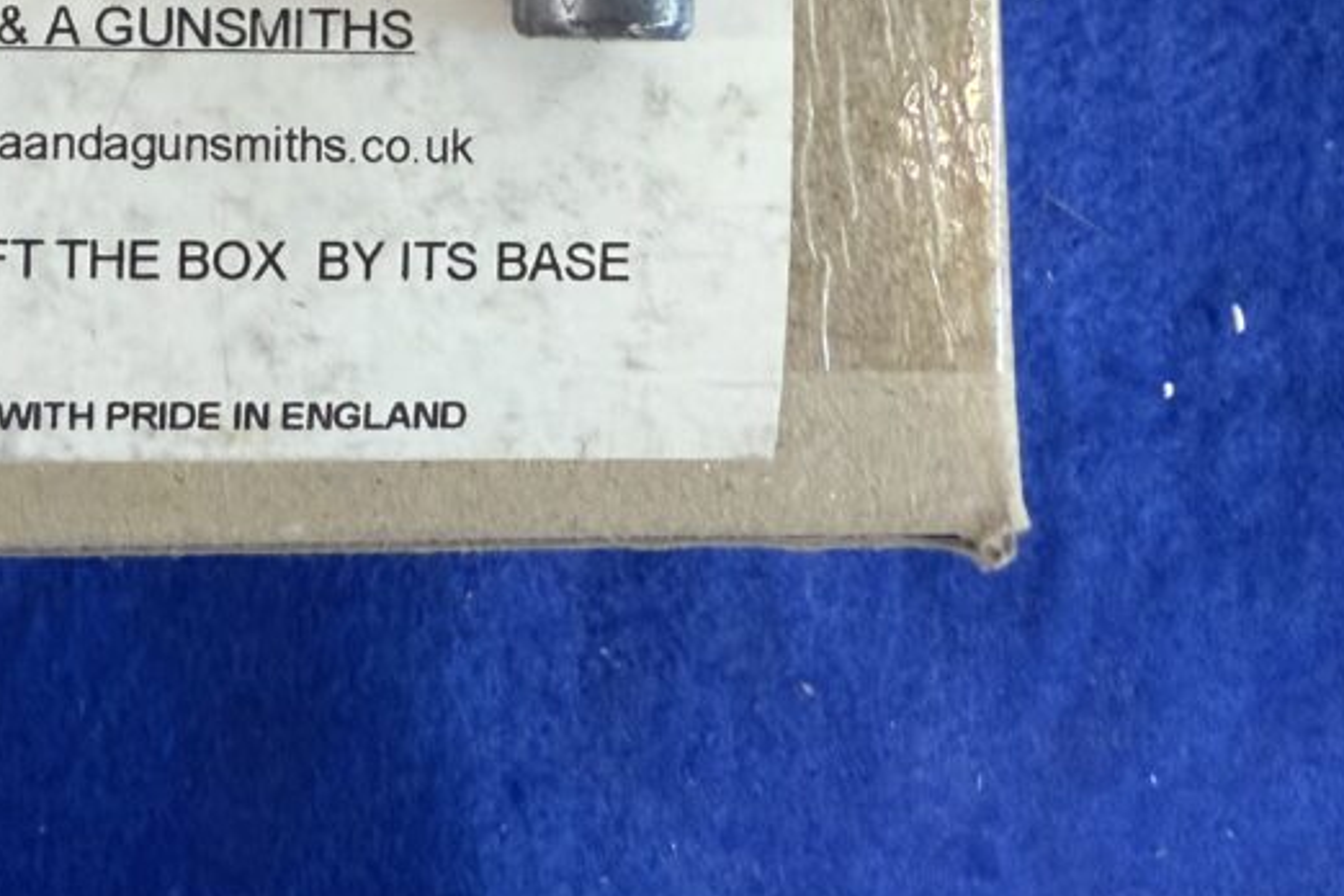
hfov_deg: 38.2
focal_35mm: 49
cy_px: -62
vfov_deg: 25.7
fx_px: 1829
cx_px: 188
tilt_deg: -84.9
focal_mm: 2.22
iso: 320
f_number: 2.2
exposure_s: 1/50
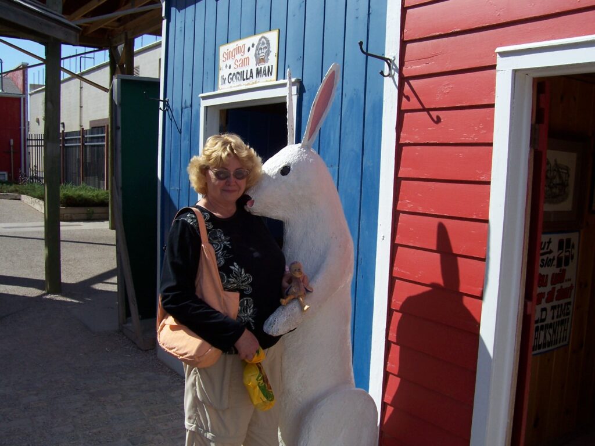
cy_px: 223
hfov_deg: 54.0
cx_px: 298
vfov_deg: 41.8
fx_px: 584
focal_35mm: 34
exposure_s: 1/750
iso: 80
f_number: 5.6
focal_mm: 5.6
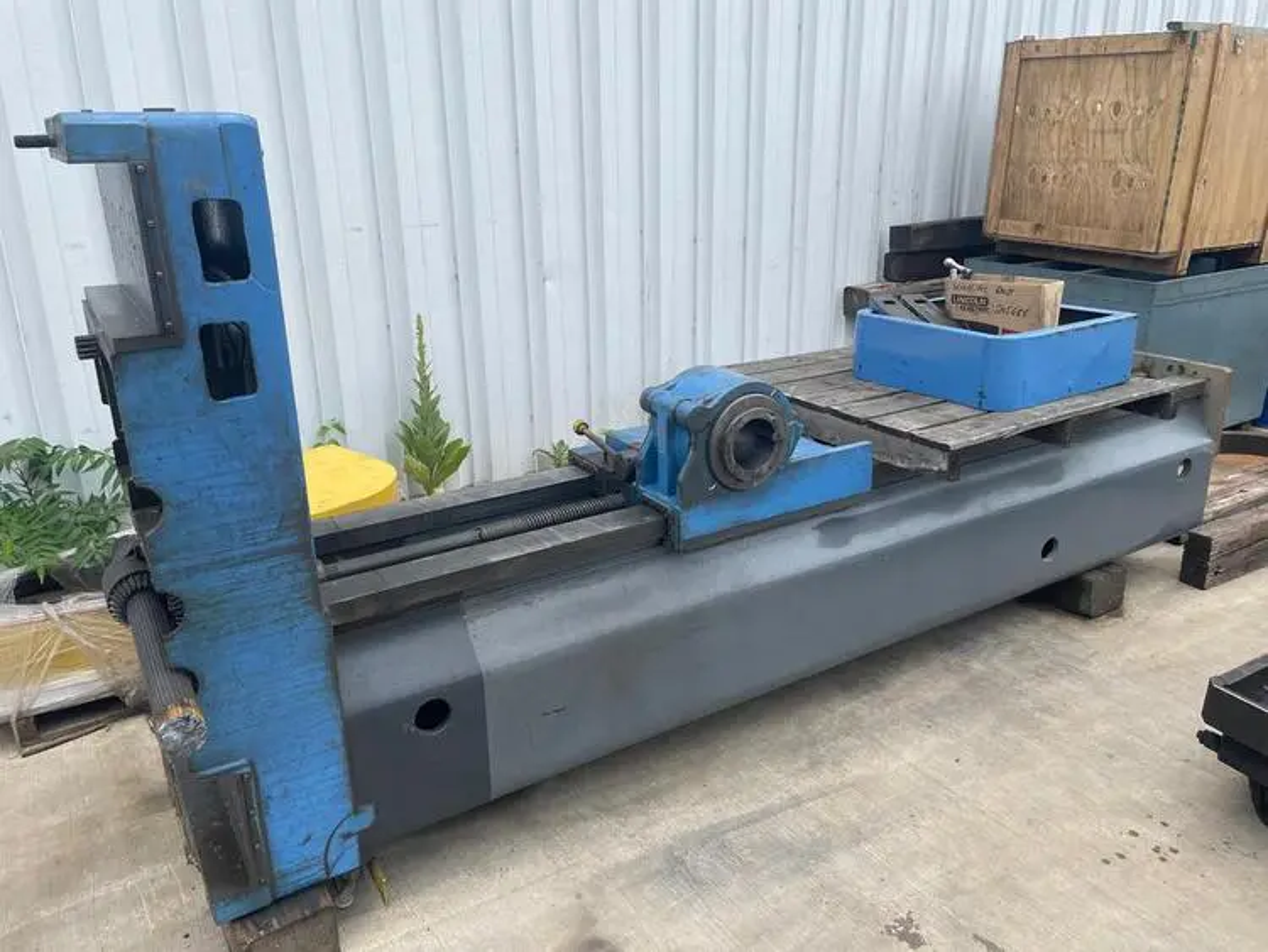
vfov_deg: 53.1
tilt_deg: -19.4
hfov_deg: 67.3
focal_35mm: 26
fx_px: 953
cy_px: 476
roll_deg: +0.8
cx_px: 634
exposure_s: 1/1062
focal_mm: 4.2
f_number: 1.6
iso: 32
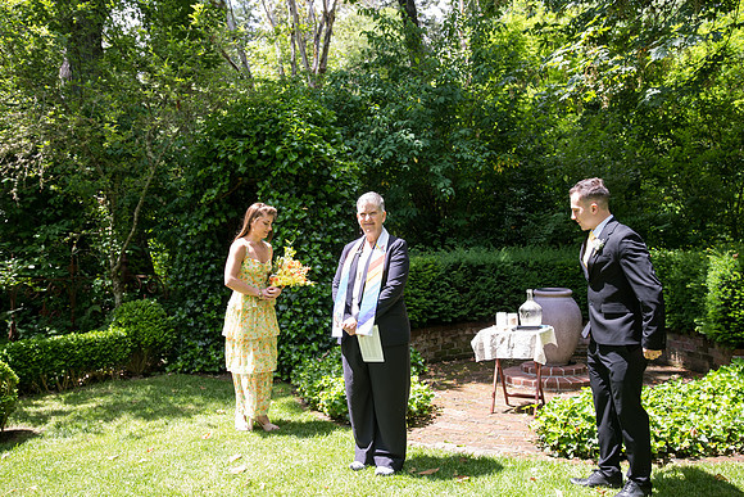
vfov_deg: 38.9
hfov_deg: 55.8
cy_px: 248
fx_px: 703
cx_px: 372
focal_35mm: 34
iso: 400
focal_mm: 34
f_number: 4.5
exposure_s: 1/320
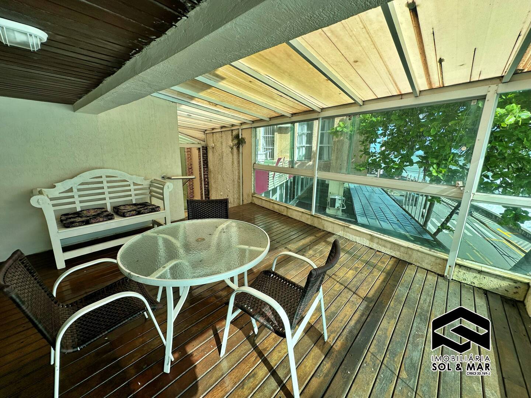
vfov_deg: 85.7
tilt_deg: -12.8
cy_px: 199
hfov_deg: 102.1
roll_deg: -1.4
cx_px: 266
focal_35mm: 14
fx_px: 215
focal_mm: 2.22
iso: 40
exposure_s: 1/932
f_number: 2.2
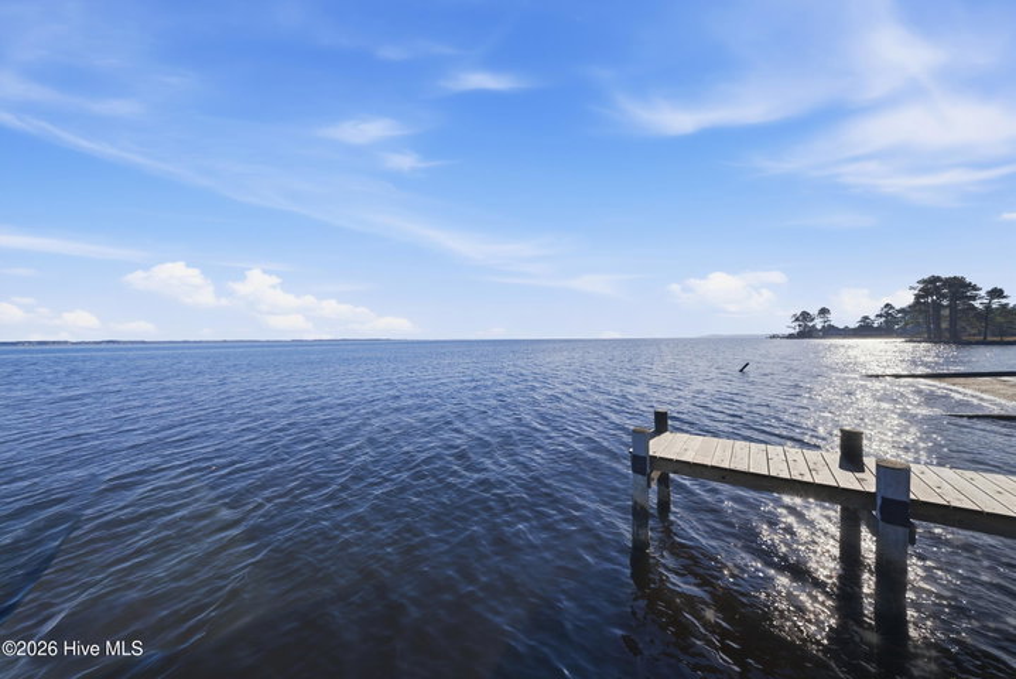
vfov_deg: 90.1
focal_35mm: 12
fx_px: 339
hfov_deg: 112.6
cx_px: 508
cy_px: 340
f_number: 8
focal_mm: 12
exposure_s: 1/6400
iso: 250
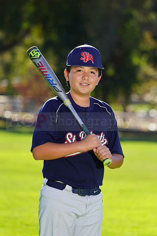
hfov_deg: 5.2
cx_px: 78
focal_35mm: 262
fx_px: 1713
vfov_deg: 7.9
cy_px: 118
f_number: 6.3
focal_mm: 262
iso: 100
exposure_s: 1/250
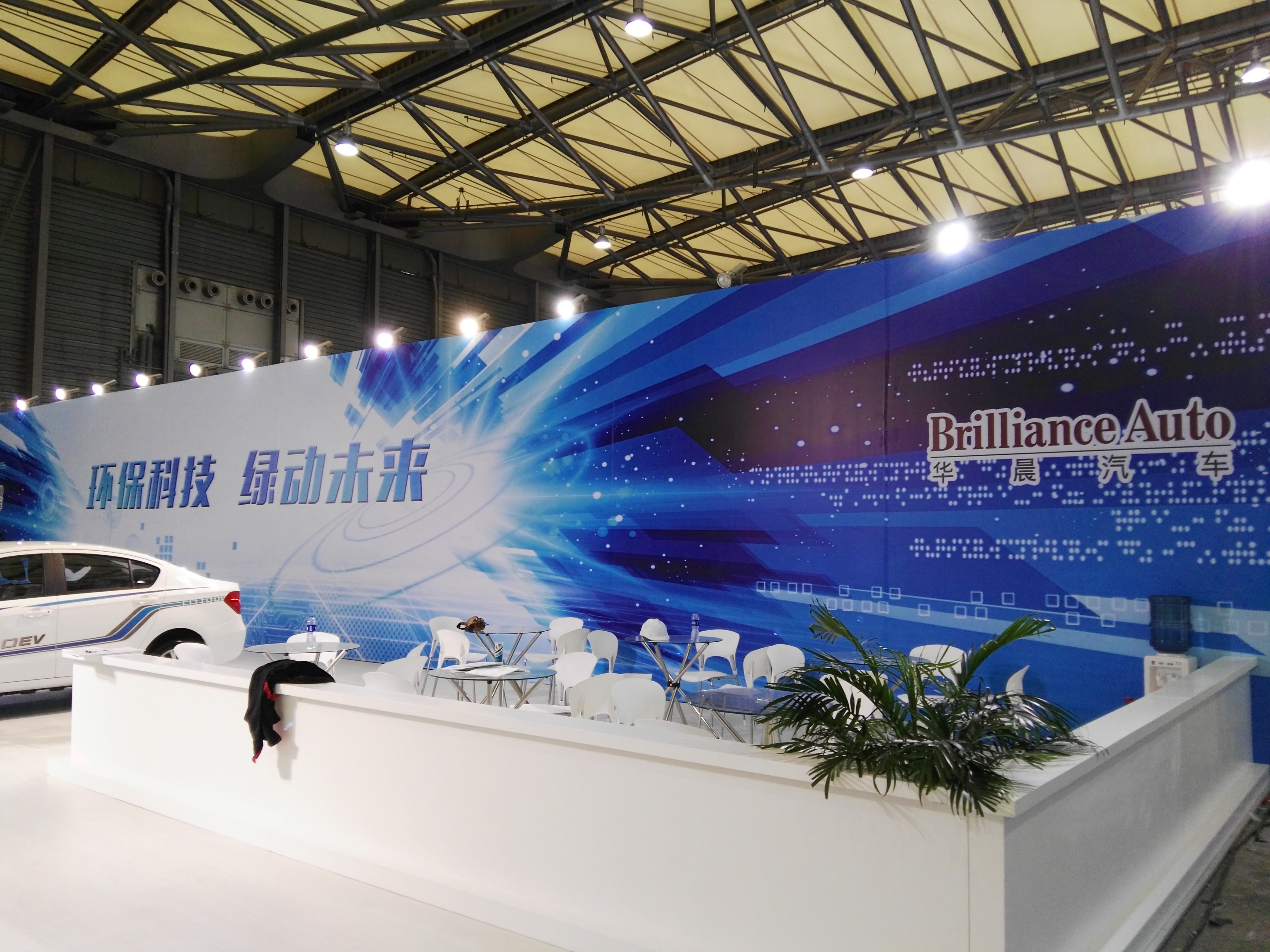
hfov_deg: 63.4
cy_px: 476
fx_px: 1027
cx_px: 635
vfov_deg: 49.7
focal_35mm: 28
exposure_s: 1/50
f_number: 2
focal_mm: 2.96
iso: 93
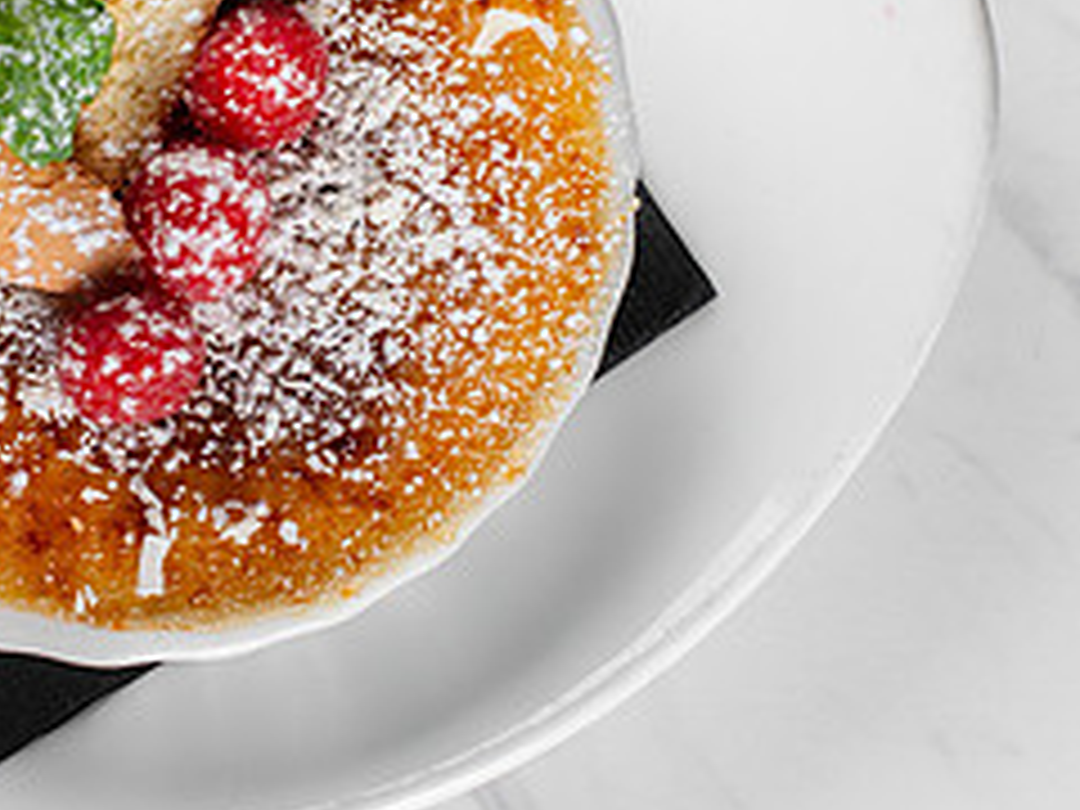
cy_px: 231
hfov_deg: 12.4
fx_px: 4961
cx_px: 240
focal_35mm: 159
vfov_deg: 9.3
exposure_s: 1/250
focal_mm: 50
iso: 100
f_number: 11
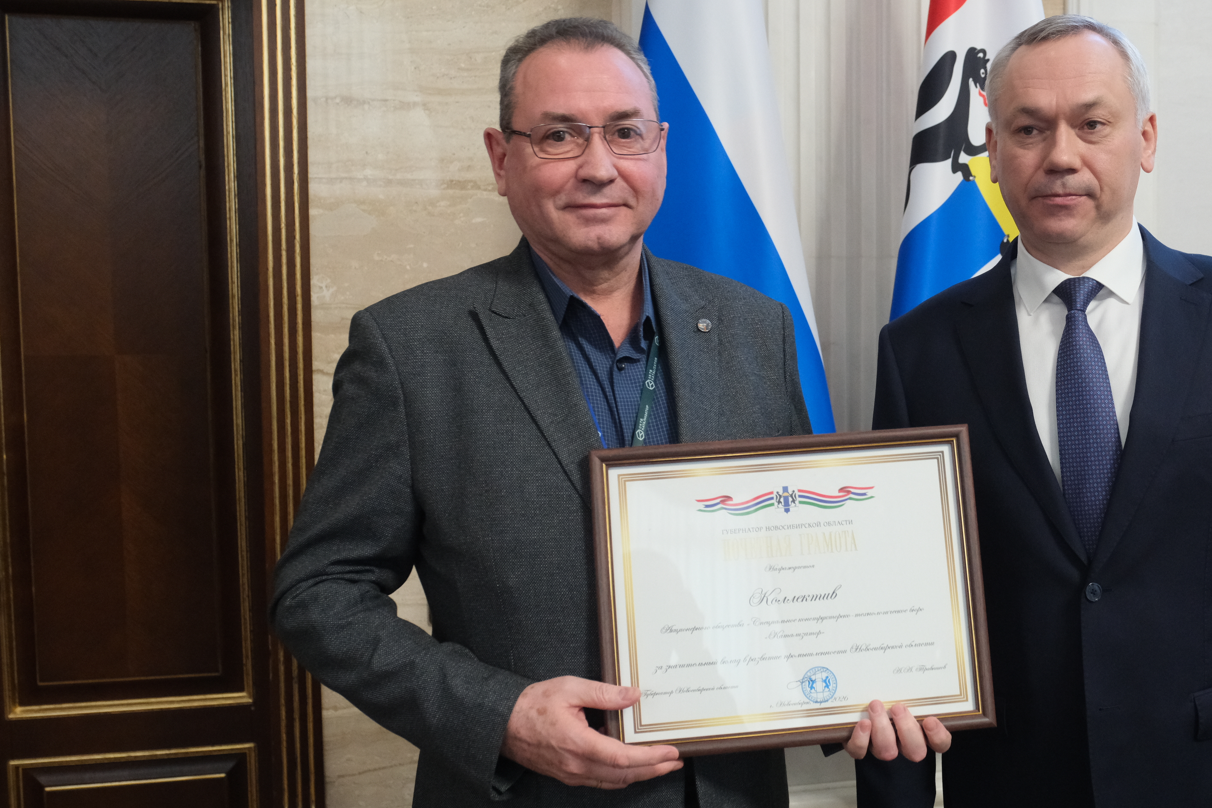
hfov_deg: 46.7
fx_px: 1380
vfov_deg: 32.6
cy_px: 371
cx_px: 805
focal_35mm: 41
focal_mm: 20
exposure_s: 1/110
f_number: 3.6
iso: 2500
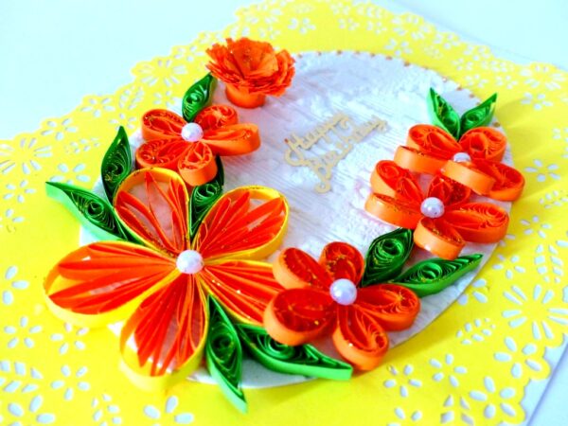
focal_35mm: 39
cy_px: 213
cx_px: 284
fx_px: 640
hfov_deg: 47.9
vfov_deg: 36.8
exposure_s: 1/30
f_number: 2.8
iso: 400
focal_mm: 7
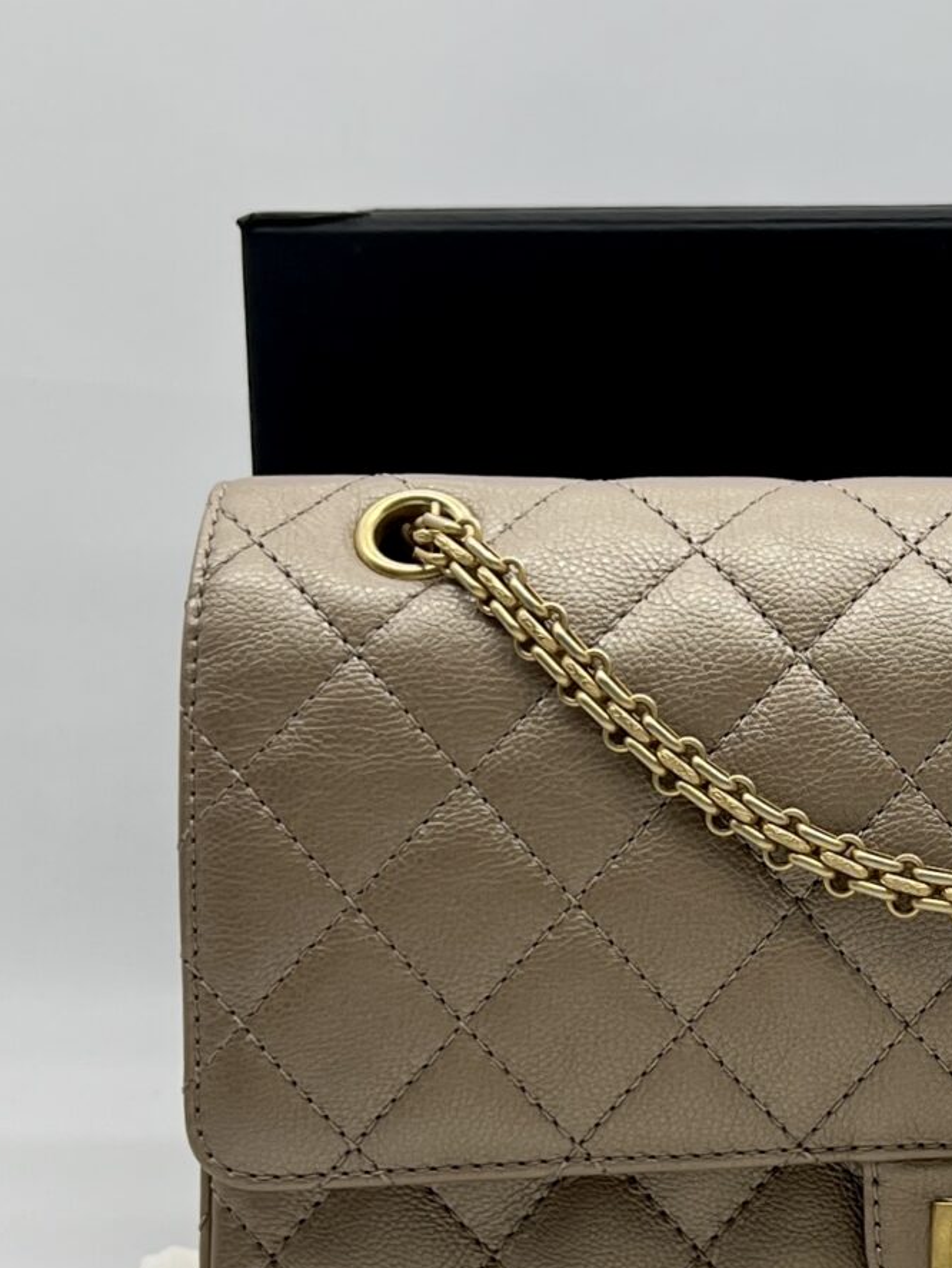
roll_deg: +0.5
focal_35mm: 75
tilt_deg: -5.7
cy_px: 1004
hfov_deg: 18.9
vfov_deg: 25.6
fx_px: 2748
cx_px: 1039
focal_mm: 5.7
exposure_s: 1/161
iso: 40
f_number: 1.5
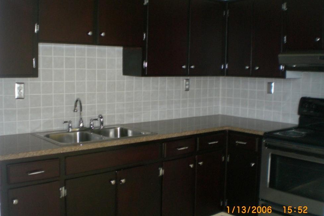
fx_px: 360
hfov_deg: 48.5
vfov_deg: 33.4
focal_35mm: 40
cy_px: 112
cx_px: 163
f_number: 3.1
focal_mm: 6.3
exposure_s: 1/30
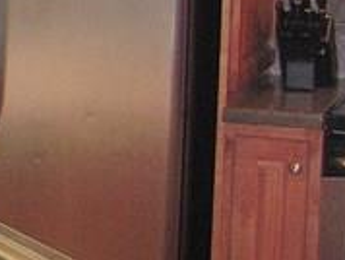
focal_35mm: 161
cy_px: 45
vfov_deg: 9.2
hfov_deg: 10.7
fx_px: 1607
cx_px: -455
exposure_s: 1/40
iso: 125
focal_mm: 5
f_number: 2.7
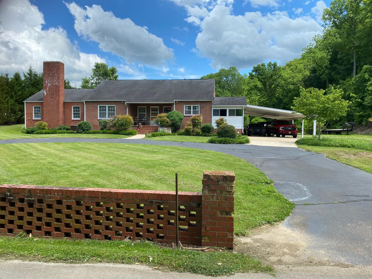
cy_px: 140
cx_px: 186
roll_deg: -1.2
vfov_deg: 53.1
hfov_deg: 67.3
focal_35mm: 26
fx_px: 279
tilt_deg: -1.4
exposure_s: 1/1377
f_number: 1.8
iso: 32
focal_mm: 4.25
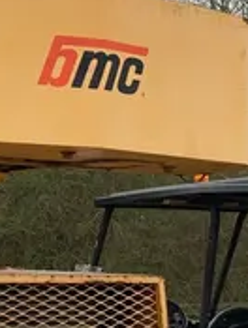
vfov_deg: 16.7
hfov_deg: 12.5
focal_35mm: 117
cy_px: 231
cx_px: -11
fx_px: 1114
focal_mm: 3.99
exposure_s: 1/309
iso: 20
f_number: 1.8
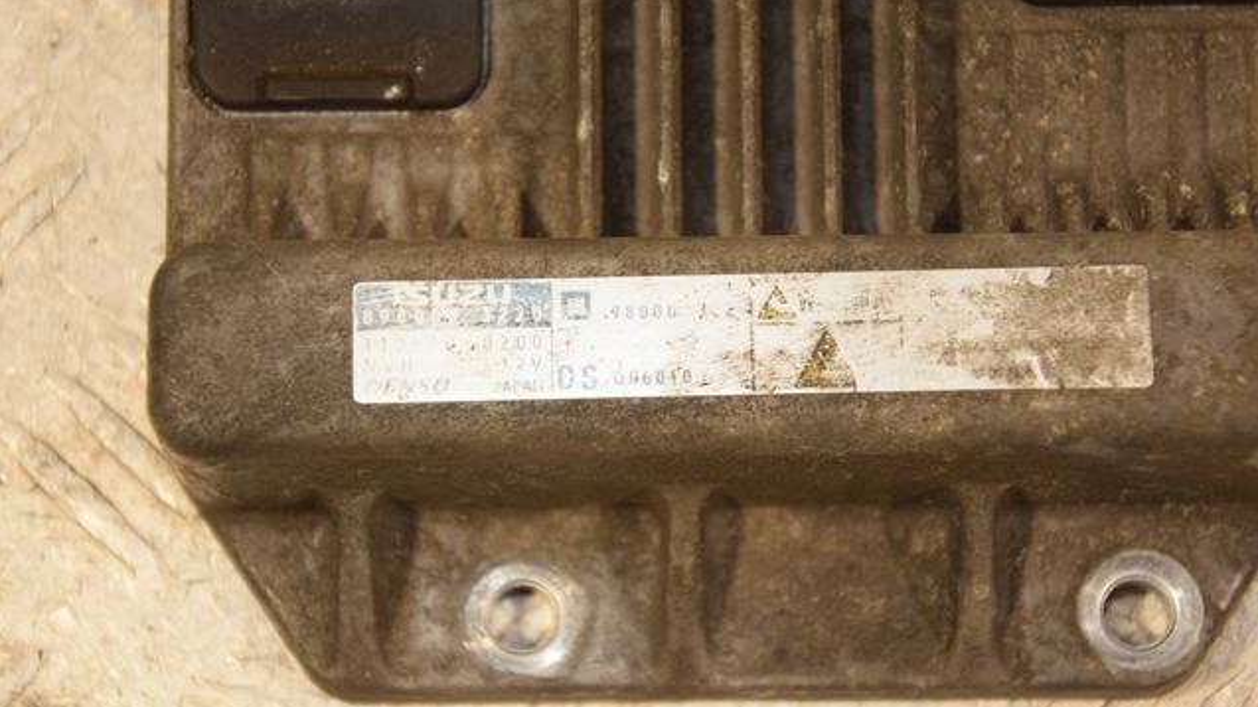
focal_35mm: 142
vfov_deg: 8.5
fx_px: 4736
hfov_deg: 15.1
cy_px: 318
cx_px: 628
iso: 800
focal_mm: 90
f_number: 5.6
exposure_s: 1/125
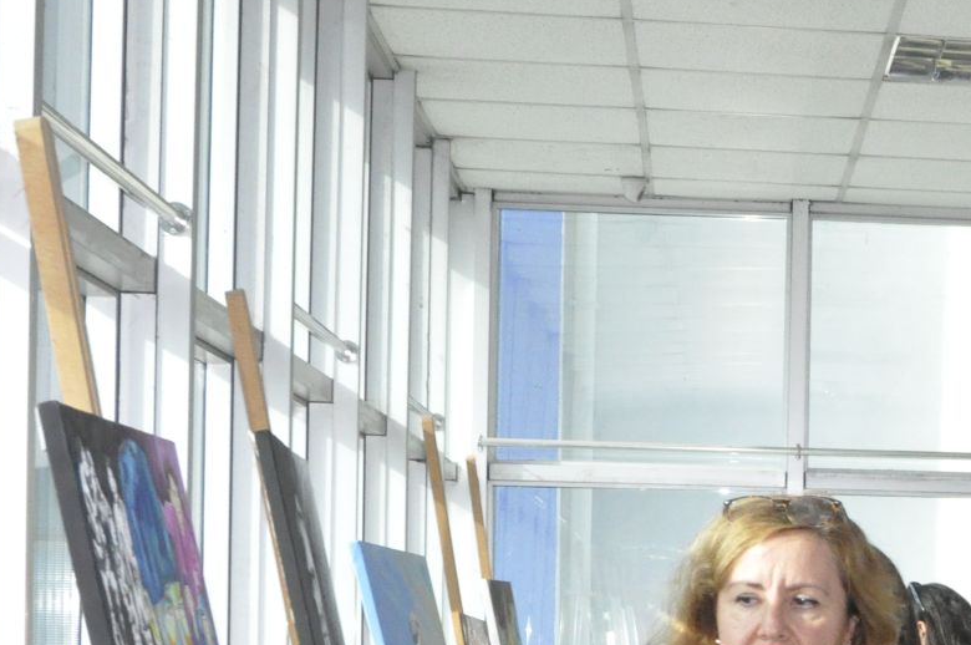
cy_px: 849
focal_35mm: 99
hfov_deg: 19.0
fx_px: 2667
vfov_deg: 13.3
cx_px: 1300
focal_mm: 24
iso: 3200
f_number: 10
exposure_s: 1/200
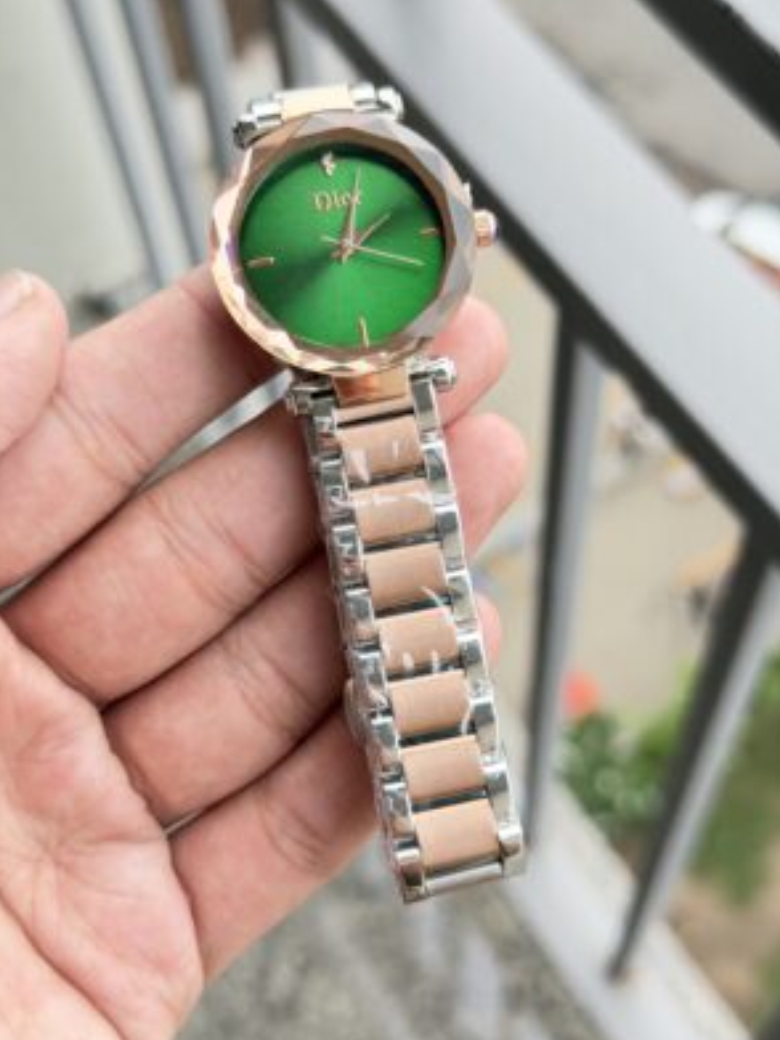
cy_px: 523
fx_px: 1472
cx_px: 387
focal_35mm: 49
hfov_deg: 29.7
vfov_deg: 38.9
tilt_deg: -61.2
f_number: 1.78
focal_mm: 6.76
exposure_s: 1/60
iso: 200
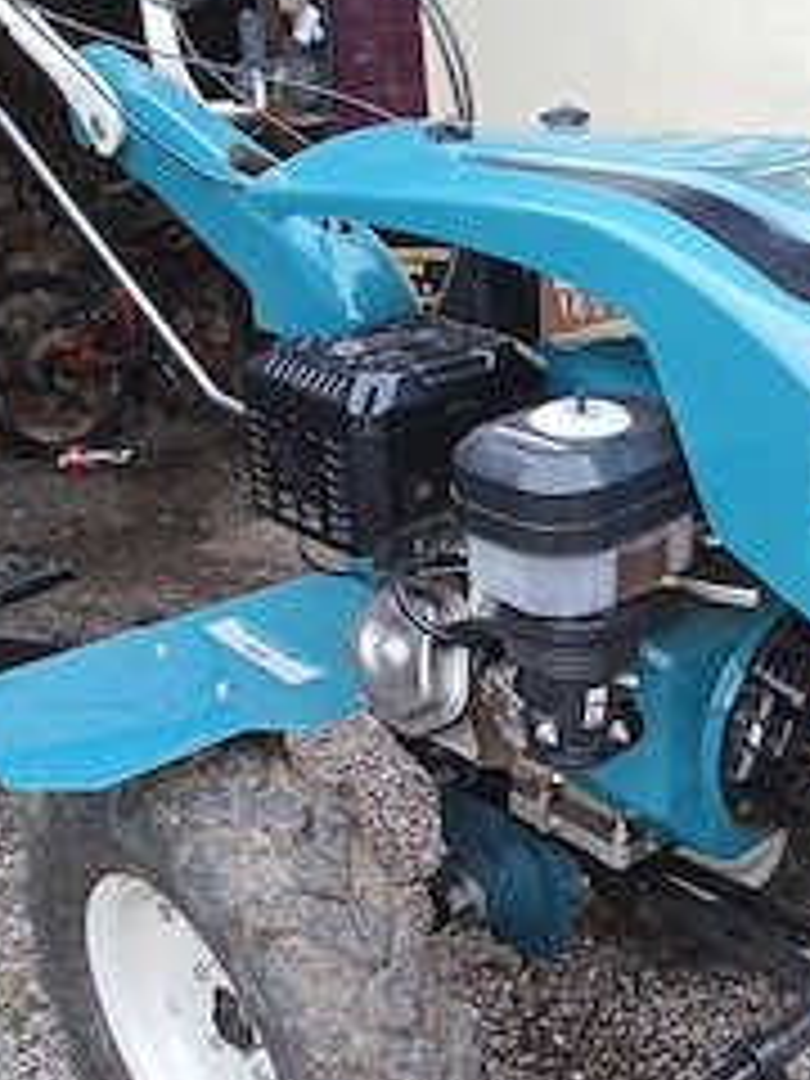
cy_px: 684
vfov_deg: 41.7
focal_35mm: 45
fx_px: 1404
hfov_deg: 31.6
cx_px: 616
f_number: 2
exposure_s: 1/33.3
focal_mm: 2.79
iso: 226
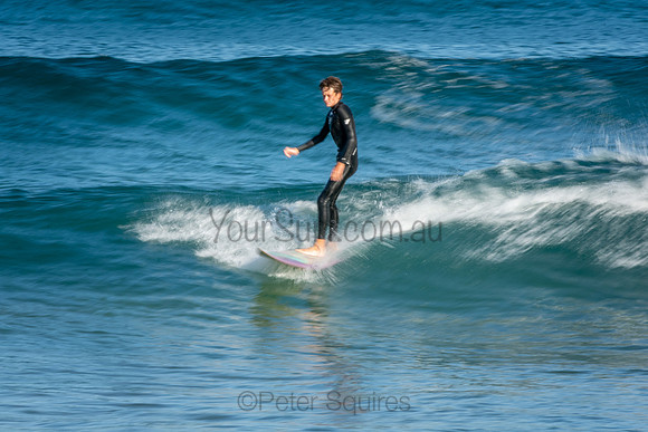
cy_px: 216
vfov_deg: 2.3
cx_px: 324
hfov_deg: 3.4
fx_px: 10802
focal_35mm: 600
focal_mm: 400
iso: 100
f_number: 25
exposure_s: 1/20
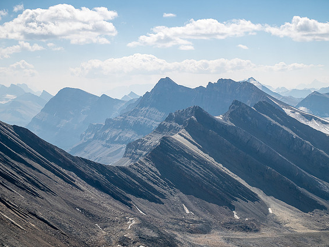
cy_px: 125
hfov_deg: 29.4
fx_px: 628
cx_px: 169
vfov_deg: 22.3
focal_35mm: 66
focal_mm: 32
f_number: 8
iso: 200
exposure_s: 1/400
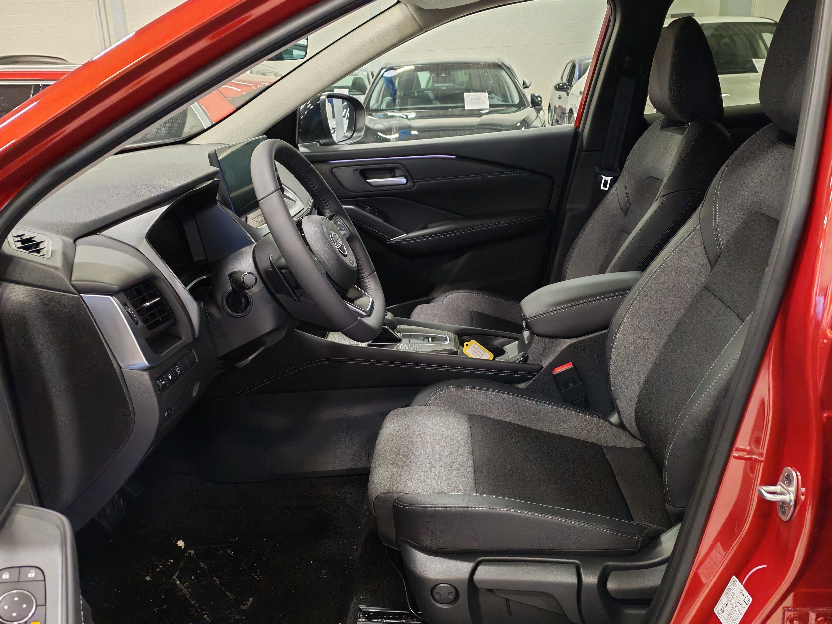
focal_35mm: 34
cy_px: 312
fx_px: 817
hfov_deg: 54.0
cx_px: 416
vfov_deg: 41.8
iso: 1250
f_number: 1.9
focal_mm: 6.12
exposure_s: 1/100
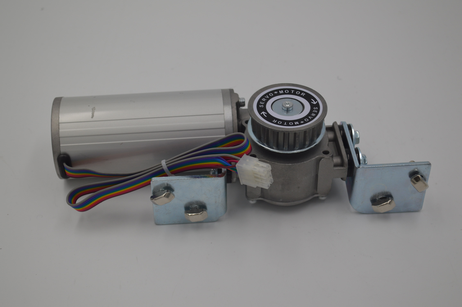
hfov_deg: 33.4
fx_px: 769
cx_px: 231
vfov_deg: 22.6
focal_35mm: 60
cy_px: 154
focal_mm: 40
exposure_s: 1/125
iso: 140
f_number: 5.6
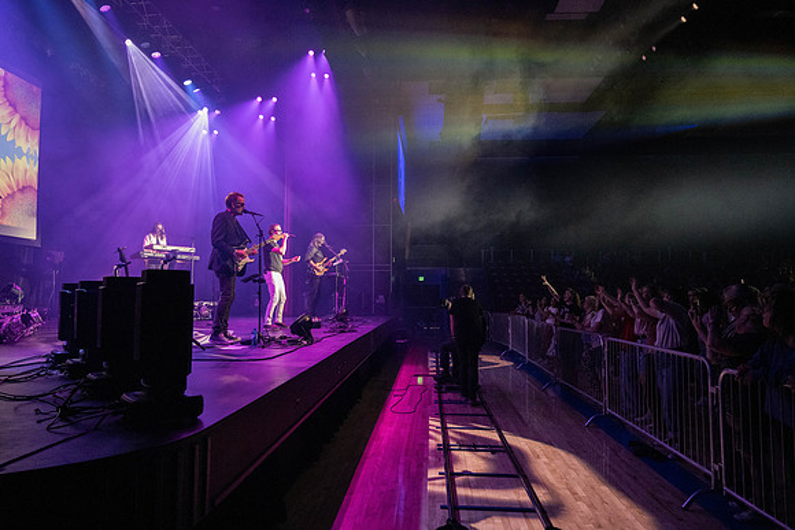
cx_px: 398
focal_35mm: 25
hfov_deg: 72.5
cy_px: 265
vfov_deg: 52.1
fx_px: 542
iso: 6400
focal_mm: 24
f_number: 4
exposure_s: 1/250
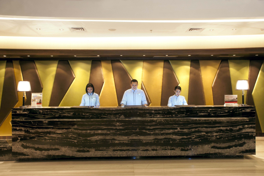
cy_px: 88
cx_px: 132
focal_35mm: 32
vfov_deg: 41.1
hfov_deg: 58.7
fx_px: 235
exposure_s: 2.5
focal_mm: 32
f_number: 22
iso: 800
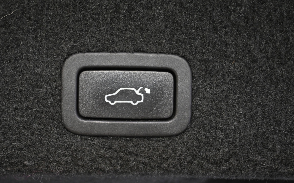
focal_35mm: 70
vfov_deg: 18.7
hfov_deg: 29.5
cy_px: 96
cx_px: 132
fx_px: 557
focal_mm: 41
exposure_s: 1/60
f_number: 5.6
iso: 2000
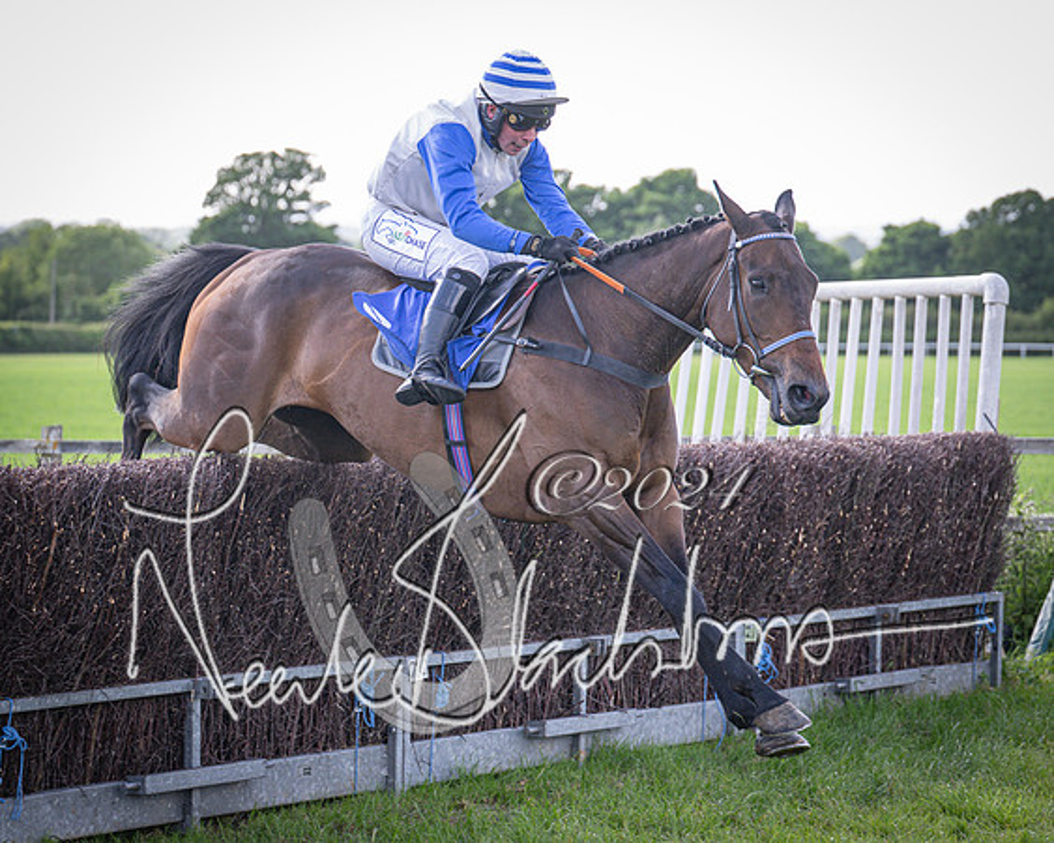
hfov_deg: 16.7
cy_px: 499
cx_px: 462
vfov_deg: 13.4
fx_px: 3583
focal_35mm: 115
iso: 640
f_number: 2.8
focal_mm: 70
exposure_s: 1/1600
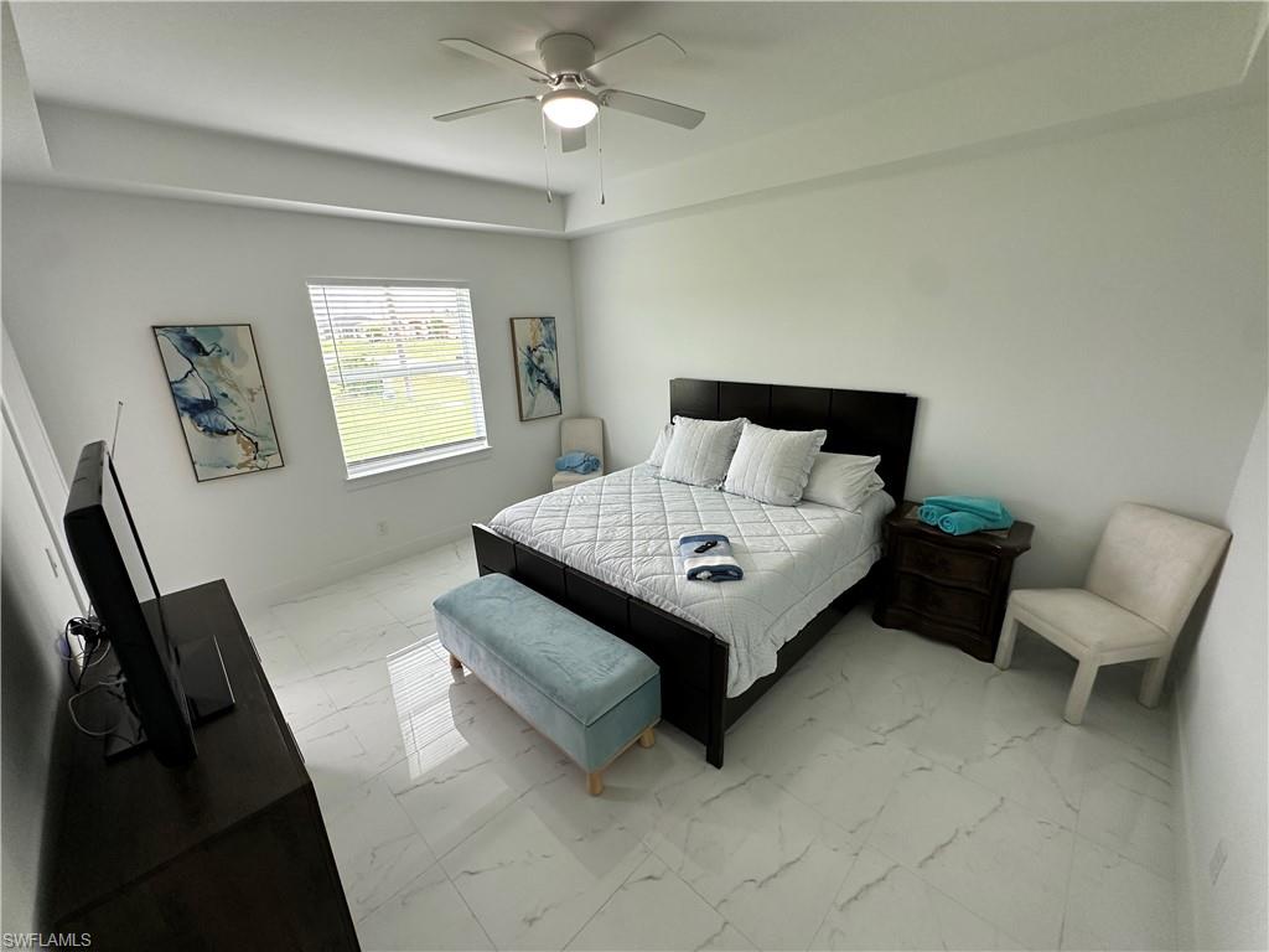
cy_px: 476
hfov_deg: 102.1
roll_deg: +1.3
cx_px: 634
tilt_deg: -16.3
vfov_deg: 85.7
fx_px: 513
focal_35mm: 14
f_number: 2.2
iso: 250
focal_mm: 2.22
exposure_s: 1/120
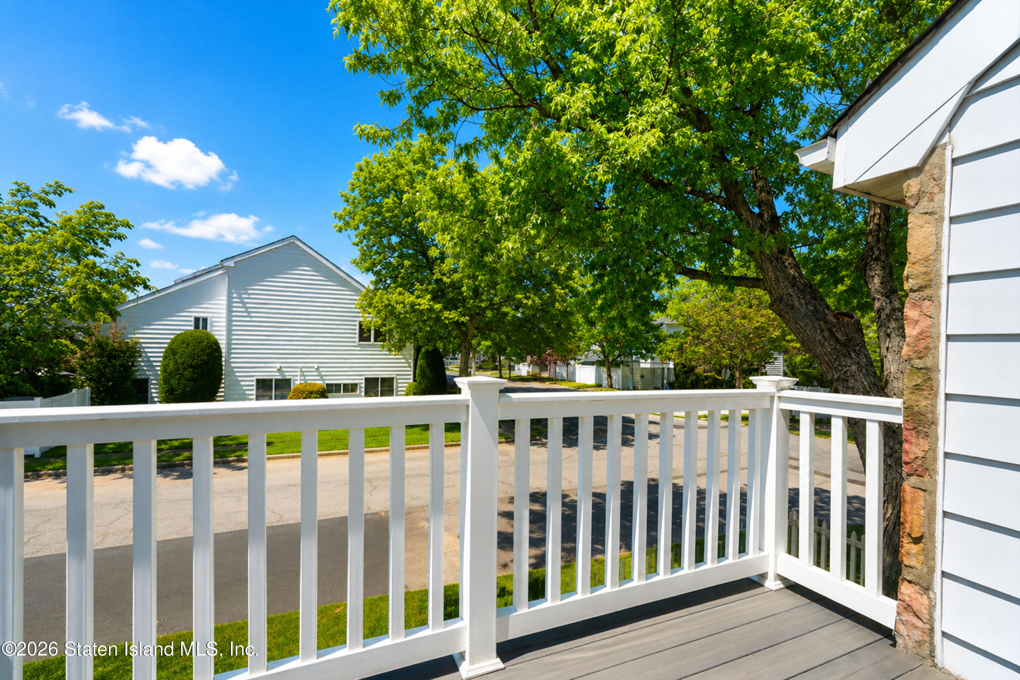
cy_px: 340
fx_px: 453
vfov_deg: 73.8
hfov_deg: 96.7
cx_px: 510
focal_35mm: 16
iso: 64
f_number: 8
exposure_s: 1/200
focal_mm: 16
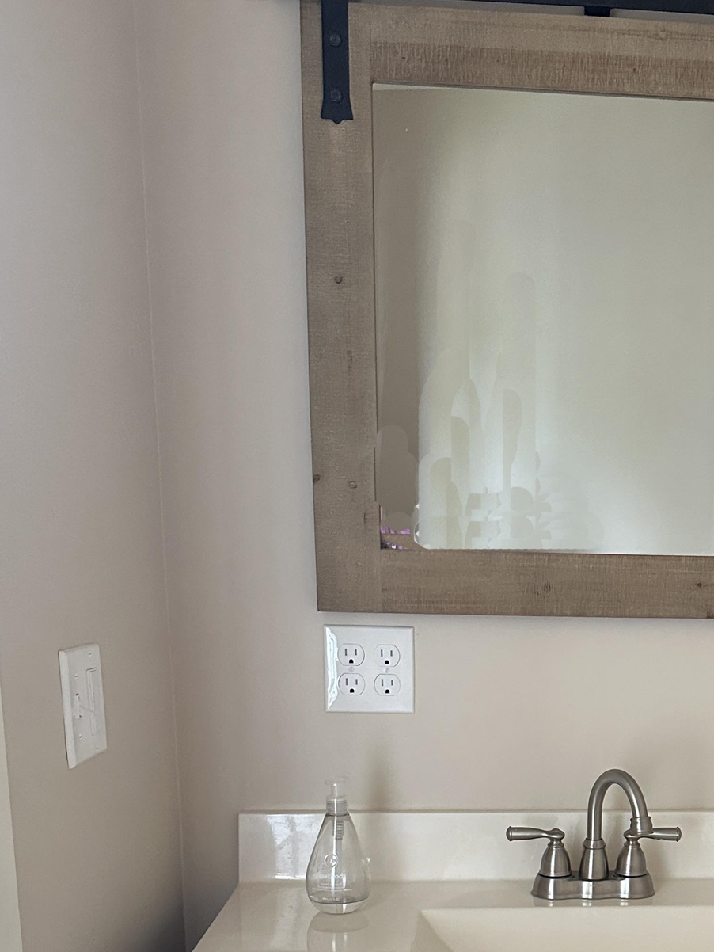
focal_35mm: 46
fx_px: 1265
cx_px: 592
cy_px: 806
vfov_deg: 39.1
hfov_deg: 30.6
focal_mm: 6.86
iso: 500
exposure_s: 1/60
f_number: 1.78
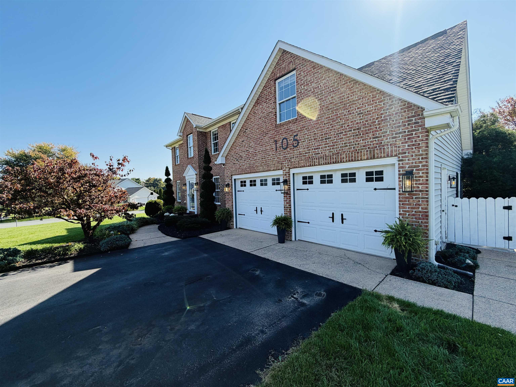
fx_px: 209
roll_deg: +1.7
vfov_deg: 85.7
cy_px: 194
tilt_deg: -1.7
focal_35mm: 14
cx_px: 258
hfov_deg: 102.1
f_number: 2.2
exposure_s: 1/751
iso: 40
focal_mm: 2.22
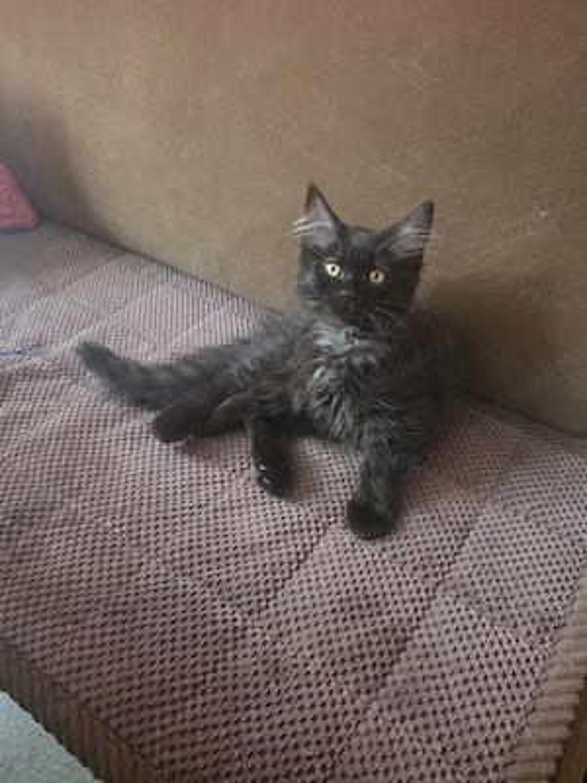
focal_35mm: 23
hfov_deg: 58.9
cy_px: 392
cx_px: 294
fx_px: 520
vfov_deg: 73.9
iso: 1250
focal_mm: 6.25
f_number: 1.7
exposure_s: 1/50.3
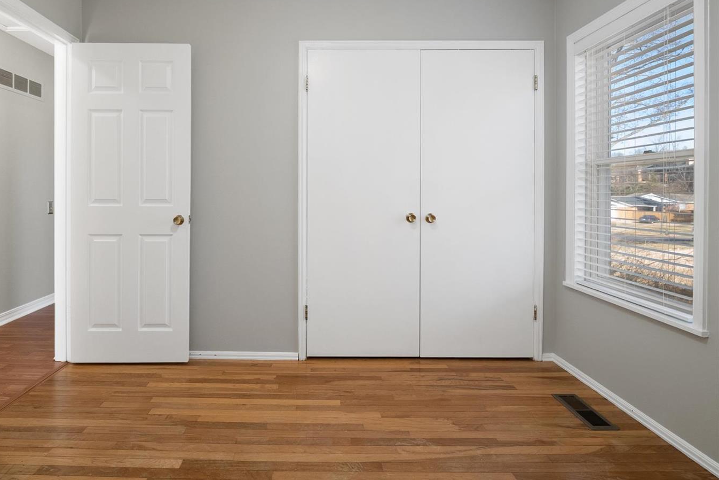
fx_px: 379
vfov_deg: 64.2
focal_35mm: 19
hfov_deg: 86.0
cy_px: 201
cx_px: 293
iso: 400
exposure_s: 1/6
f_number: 7.1
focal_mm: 8
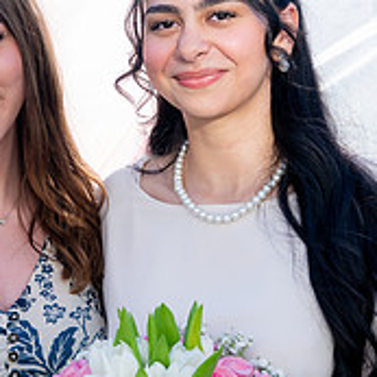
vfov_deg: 13.6
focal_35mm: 128
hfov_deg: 13.6
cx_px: 68
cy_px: 212
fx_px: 1577
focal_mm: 45
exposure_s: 1/320
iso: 200
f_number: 5
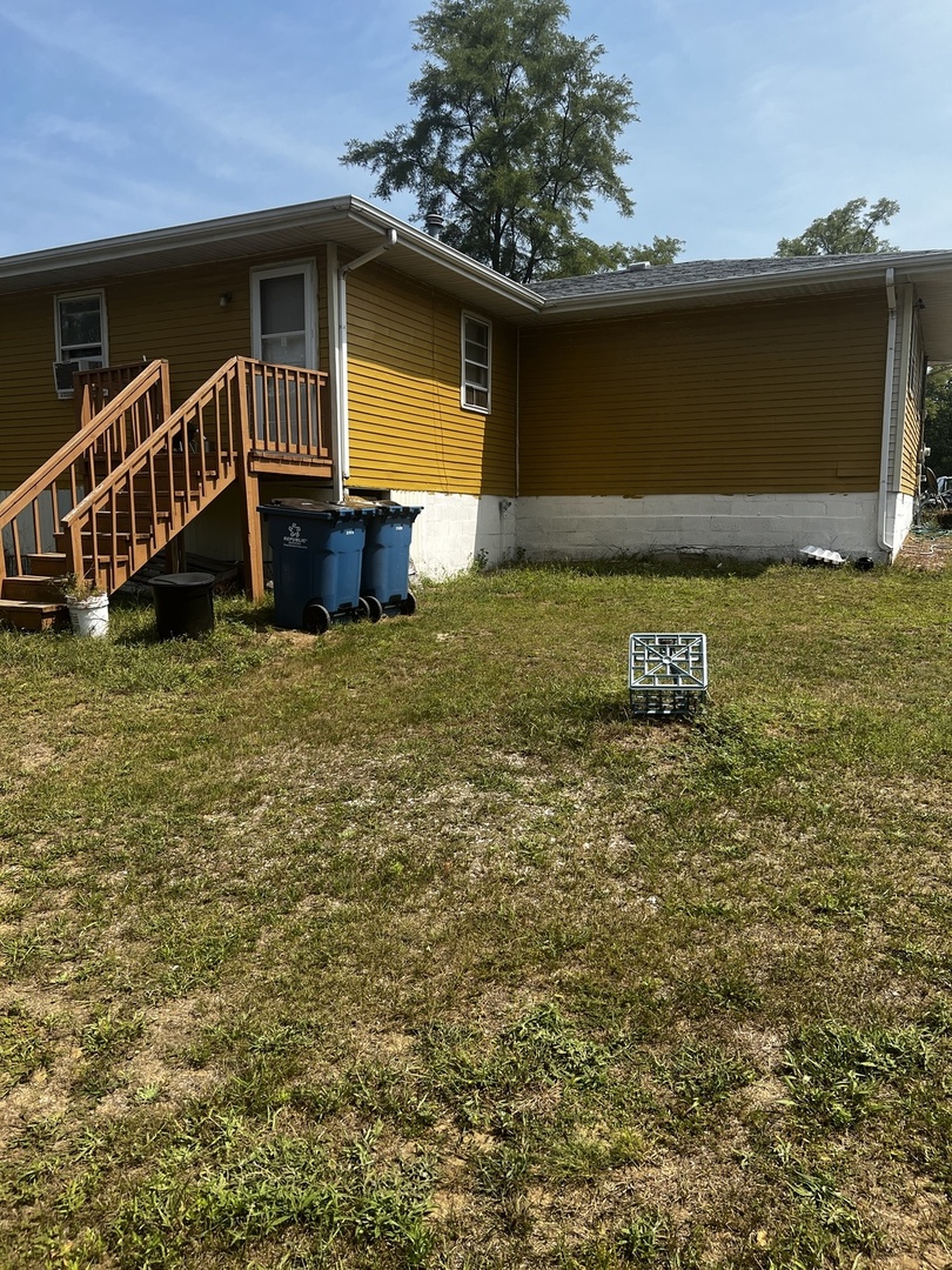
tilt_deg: -8.1
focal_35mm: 26
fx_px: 953
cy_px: 635
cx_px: 476
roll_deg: -1.4
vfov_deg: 67.3
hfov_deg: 53.1
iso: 50
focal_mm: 5.7
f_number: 1.5
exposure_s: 1/3257
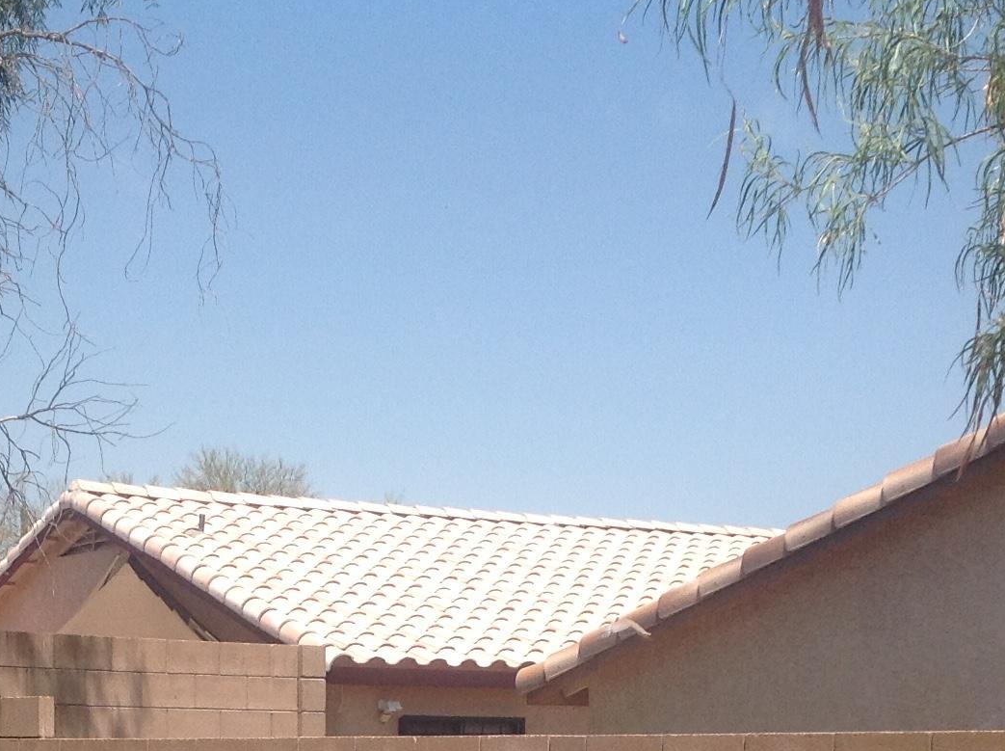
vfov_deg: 16.3
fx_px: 2522
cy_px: 884
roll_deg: +0.0
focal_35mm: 87
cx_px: 389
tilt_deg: -3.8
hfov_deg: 22.5
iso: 50
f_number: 2.4
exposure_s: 1/2016
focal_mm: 4.28
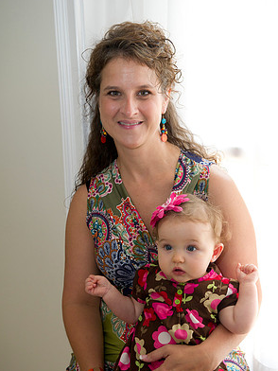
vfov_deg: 30.2
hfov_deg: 22.9
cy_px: 211
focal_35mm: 64
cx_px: 138
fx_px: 685
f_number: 4
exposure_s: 1/160
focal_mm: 58
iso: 1250
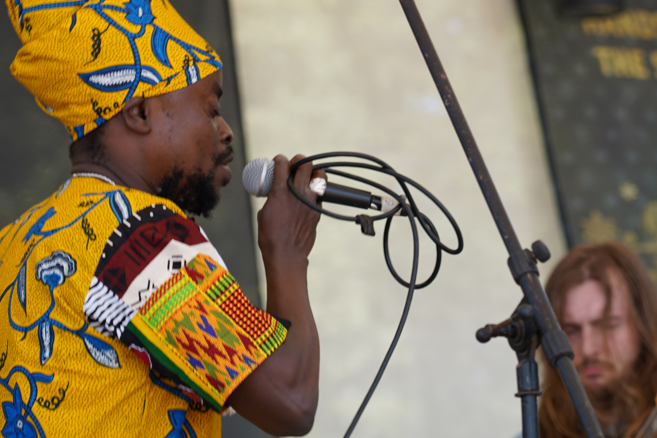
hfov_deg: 11.4
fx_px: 3285
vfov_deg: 7.6
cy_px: 152
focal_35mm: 180
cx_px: 367
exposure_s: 1/200
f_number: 4.5
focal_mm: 105
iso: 100
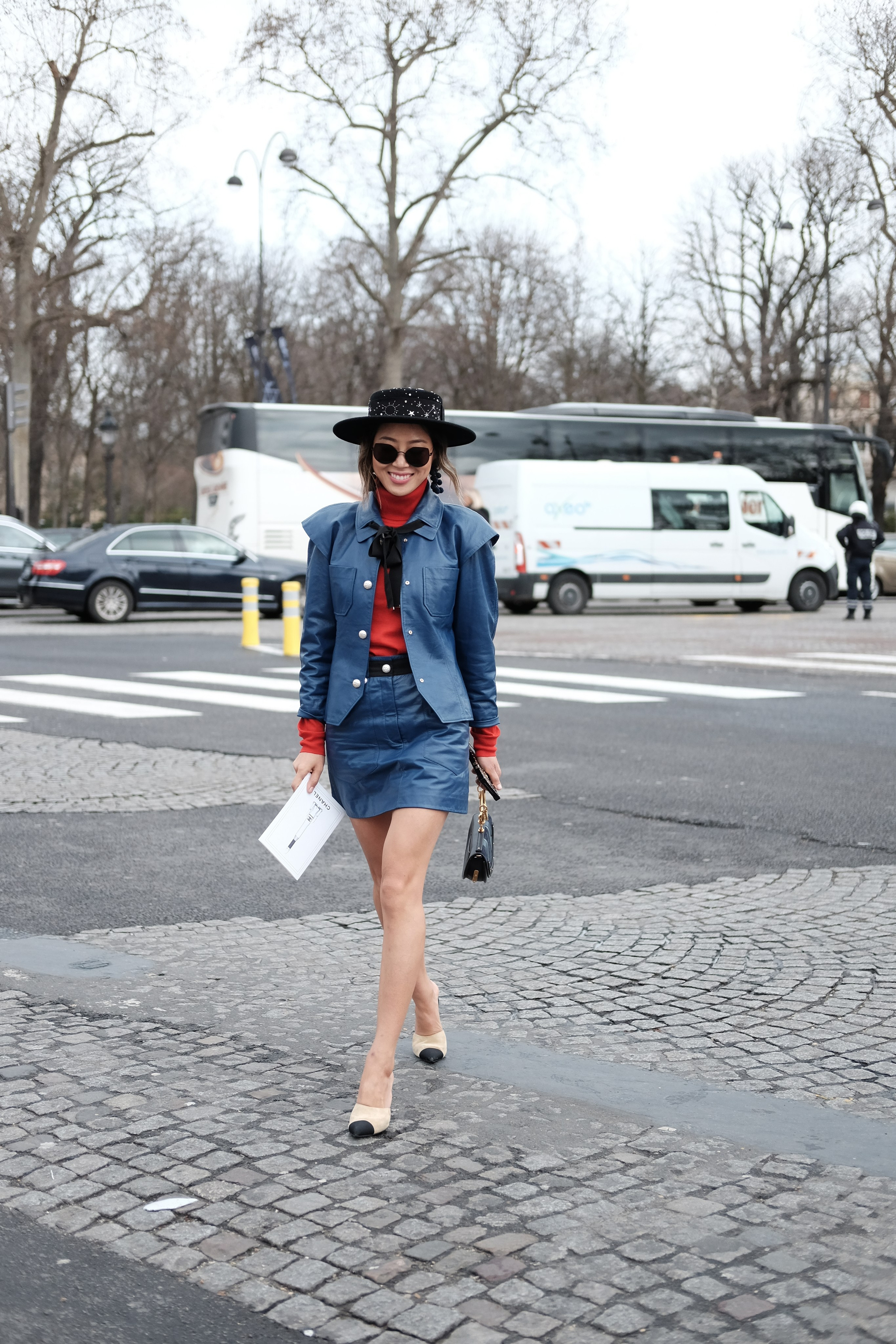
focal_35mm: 53
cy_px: 672
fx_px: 1979
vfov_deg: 37.5
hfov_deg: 25.5
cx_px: 448
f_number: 2
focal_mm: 35
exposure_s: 1/4000
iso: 500
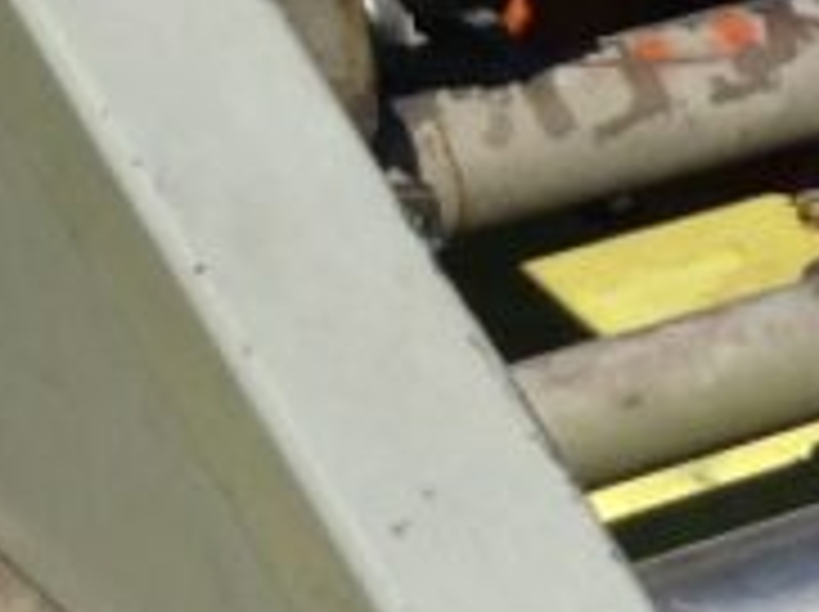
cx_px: 1881
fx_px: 5009
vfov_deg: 7.0
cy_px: 657
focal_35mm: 212
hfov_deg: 8.6
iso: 25
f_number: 2.4
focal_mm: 3.3
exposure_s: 1/1034
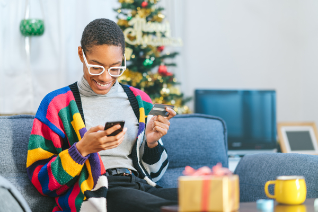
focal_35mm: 85
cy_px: 106
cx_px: 159
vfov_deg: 16.1
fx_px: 751
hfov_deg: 23.9
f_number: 1.4
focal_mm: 85
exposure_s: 1/60
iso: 64
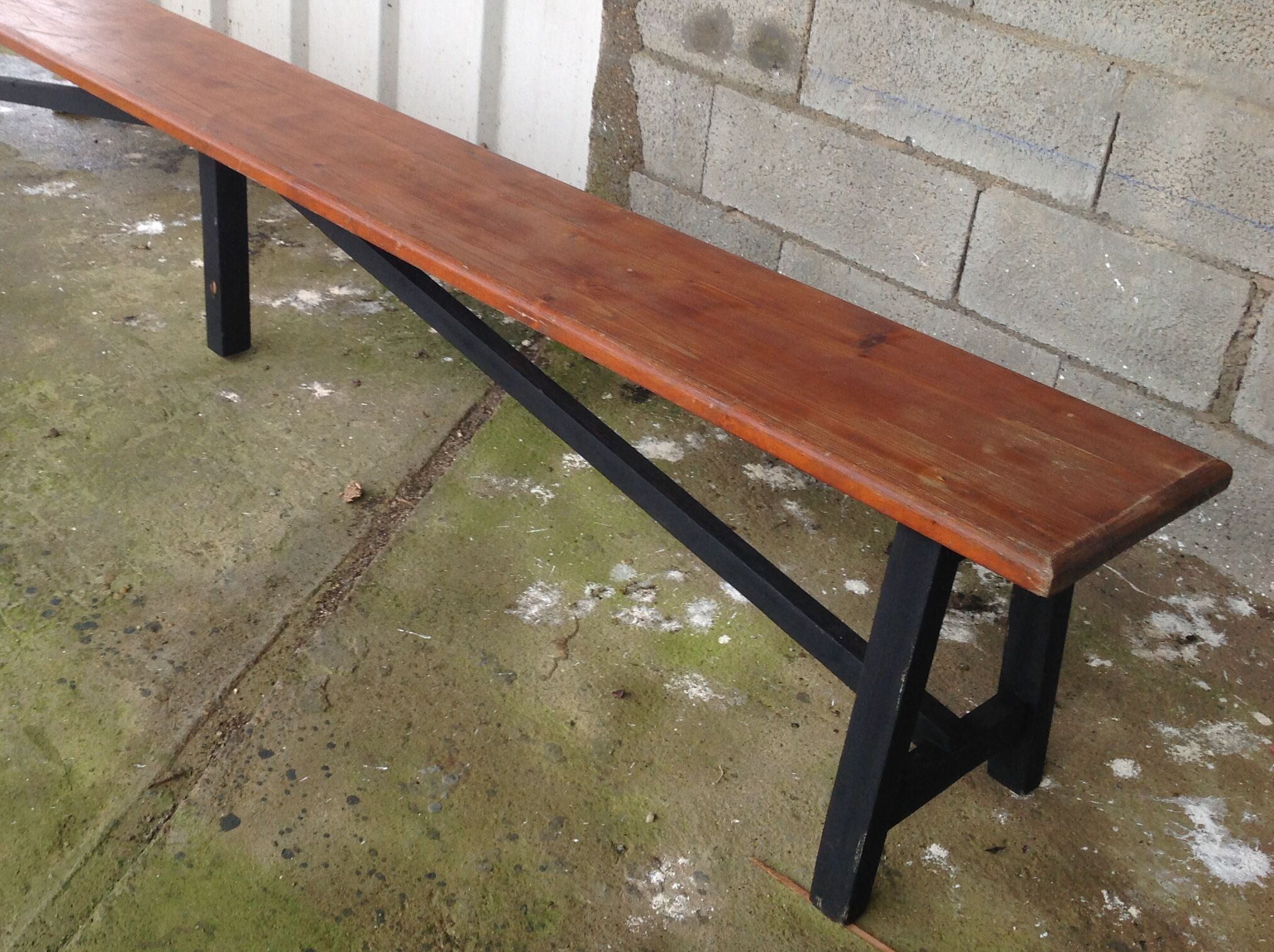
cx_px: 484
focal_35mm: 45
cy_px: 359
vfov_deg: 32.0
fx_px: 1654
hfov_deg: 41.8
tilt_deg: -27.8
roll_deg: -3.7
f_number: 2.4
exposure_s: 1/40
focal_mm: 4.28
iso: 64
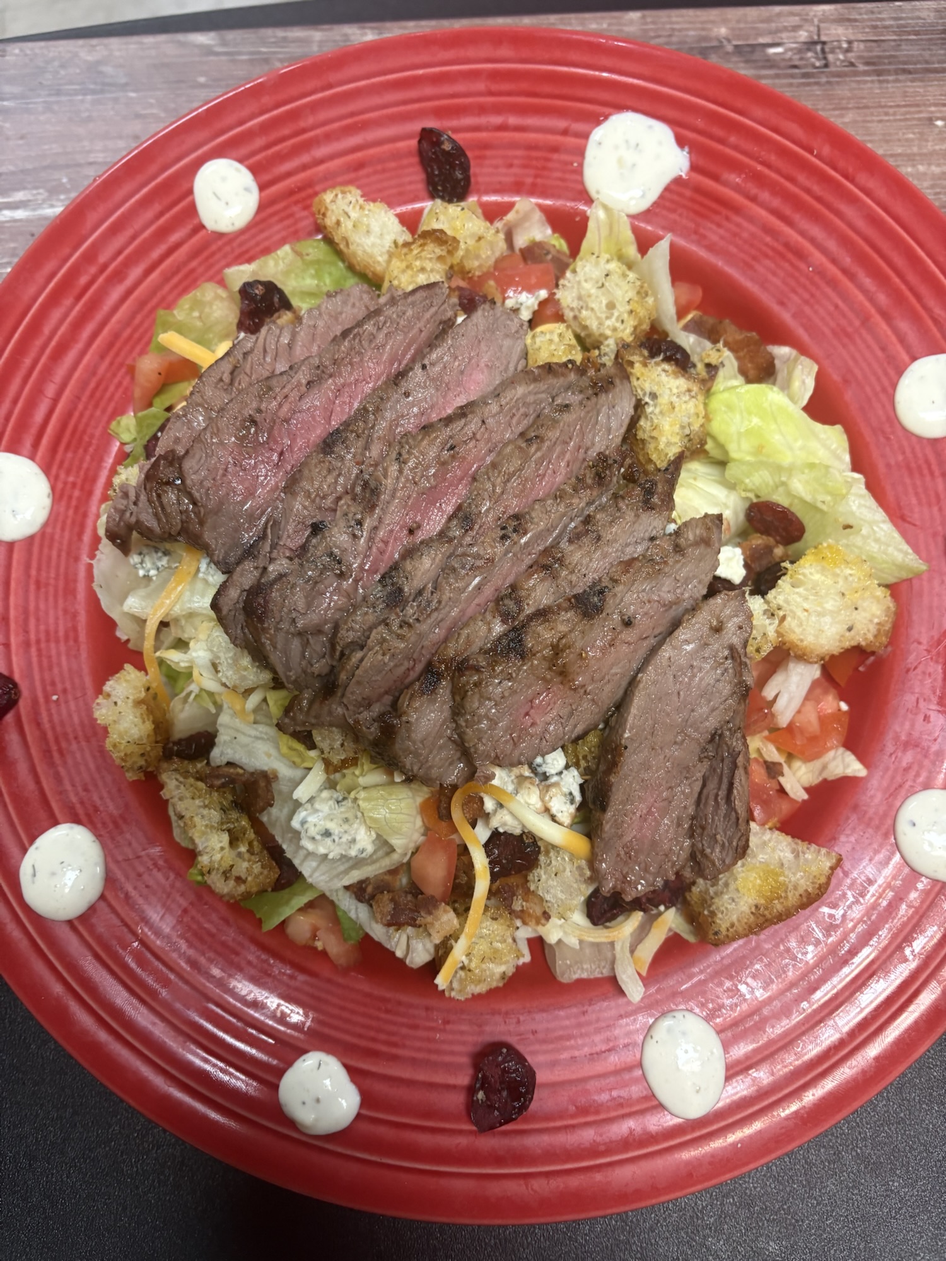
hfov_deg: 53.1
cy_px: 630
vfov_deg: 67.3
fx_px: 947
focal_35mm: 26
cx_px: 473
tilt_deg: -72.3
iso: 200
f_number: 1.6
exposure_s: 1/60
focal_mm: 5.96
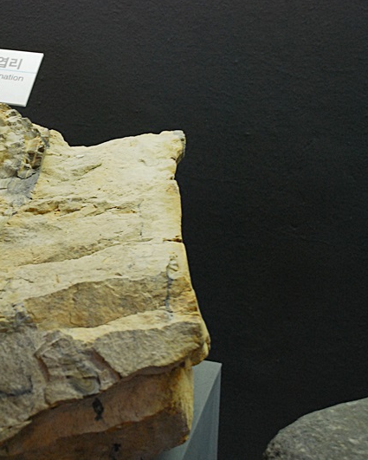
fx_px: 1157
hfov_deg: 17.8
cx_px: 25
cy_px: 229
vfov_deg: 22.5
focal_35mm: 85
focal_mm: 40
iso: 640
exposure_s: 1/30
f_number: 4.5
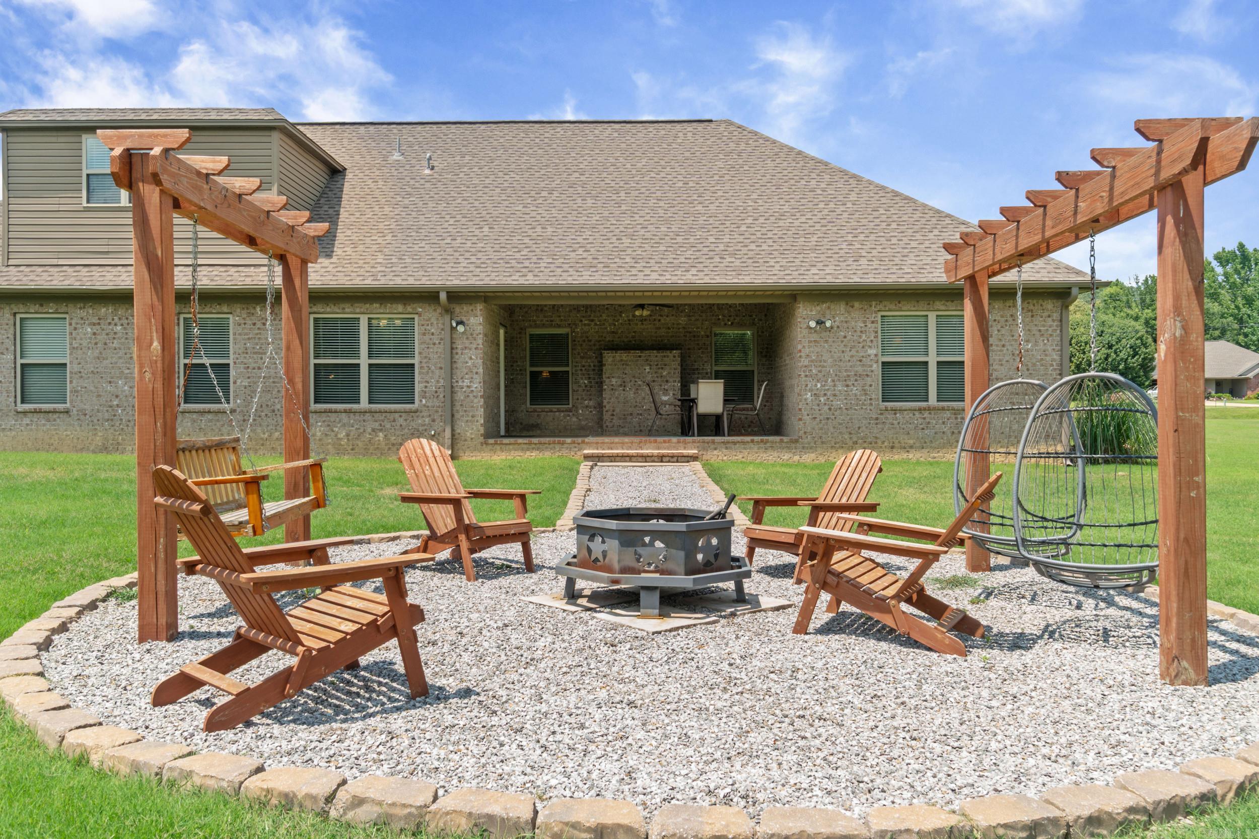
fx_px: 944
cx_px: 630
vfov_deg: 47.9
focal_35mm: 27
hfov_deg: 67.4
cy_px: 420
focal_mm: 18
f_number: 9
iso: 250
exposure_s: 1/100
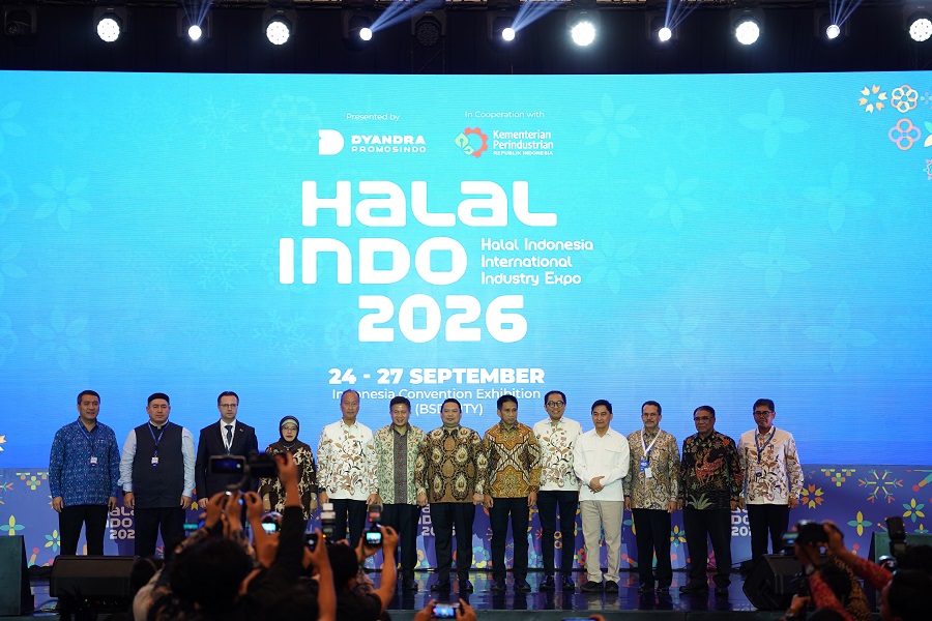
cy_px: 310
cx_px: 466
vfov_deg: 15.9
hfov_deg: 23.7
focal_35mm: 86
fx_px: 2221
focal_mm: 85.8
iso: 640
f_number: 2.8
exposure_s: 1/100
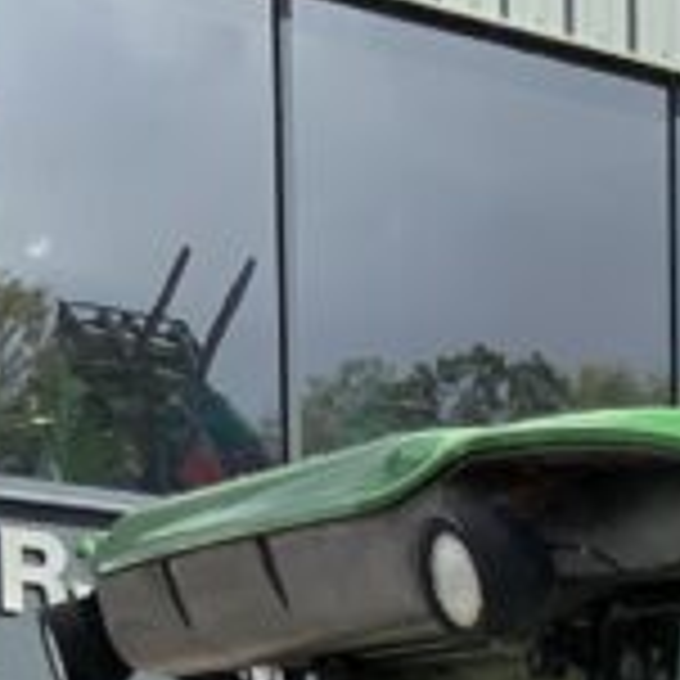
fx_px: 3867
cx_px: 1590
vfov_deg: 9.1
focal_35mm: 174
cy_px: 1563
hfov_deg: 9.1
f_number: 1.8
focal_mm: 3
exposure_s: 1/1412
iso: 16
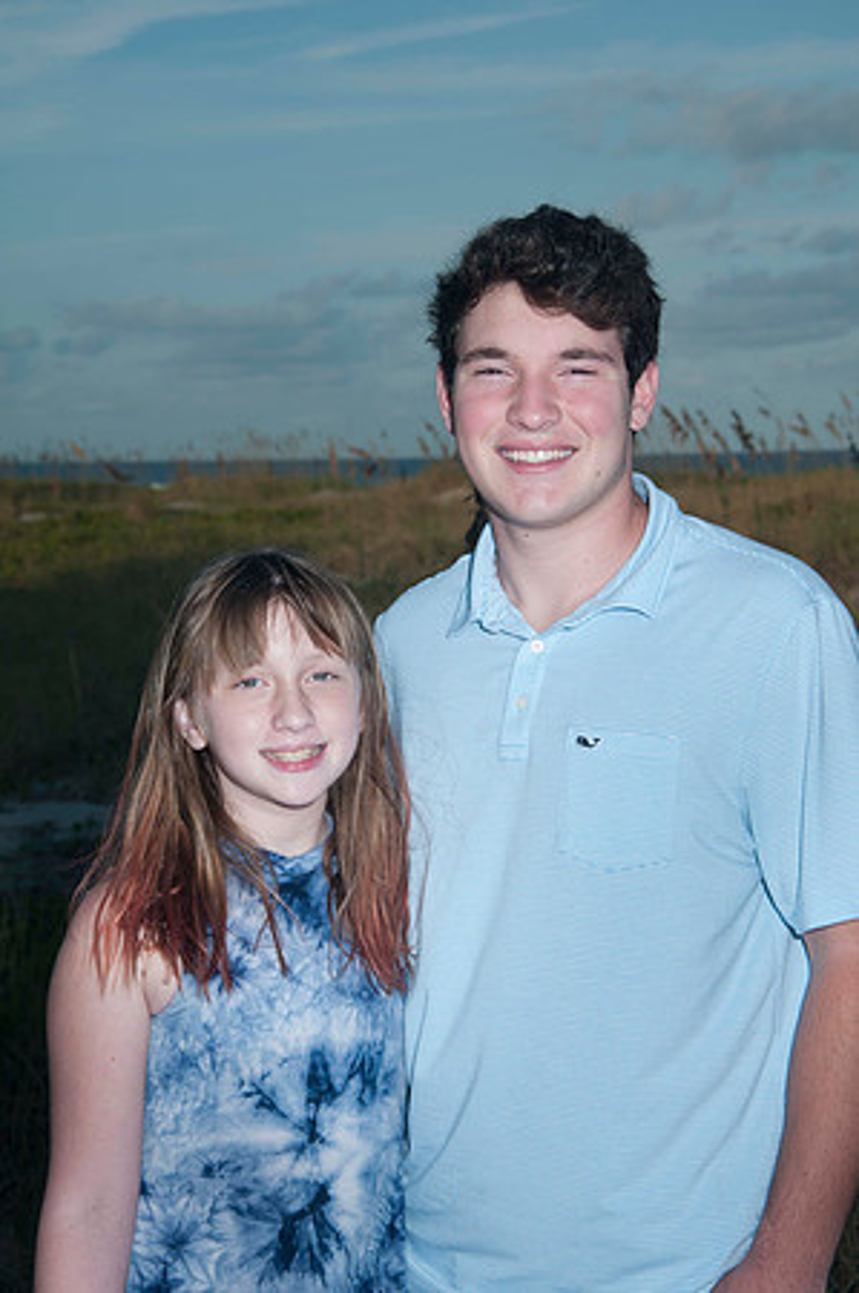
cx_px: 430
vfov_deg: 23.4
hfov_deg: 15.7
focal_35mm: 87
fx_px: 3121
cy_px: 646
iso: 100
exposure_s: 1/250
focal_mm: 58
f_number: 9
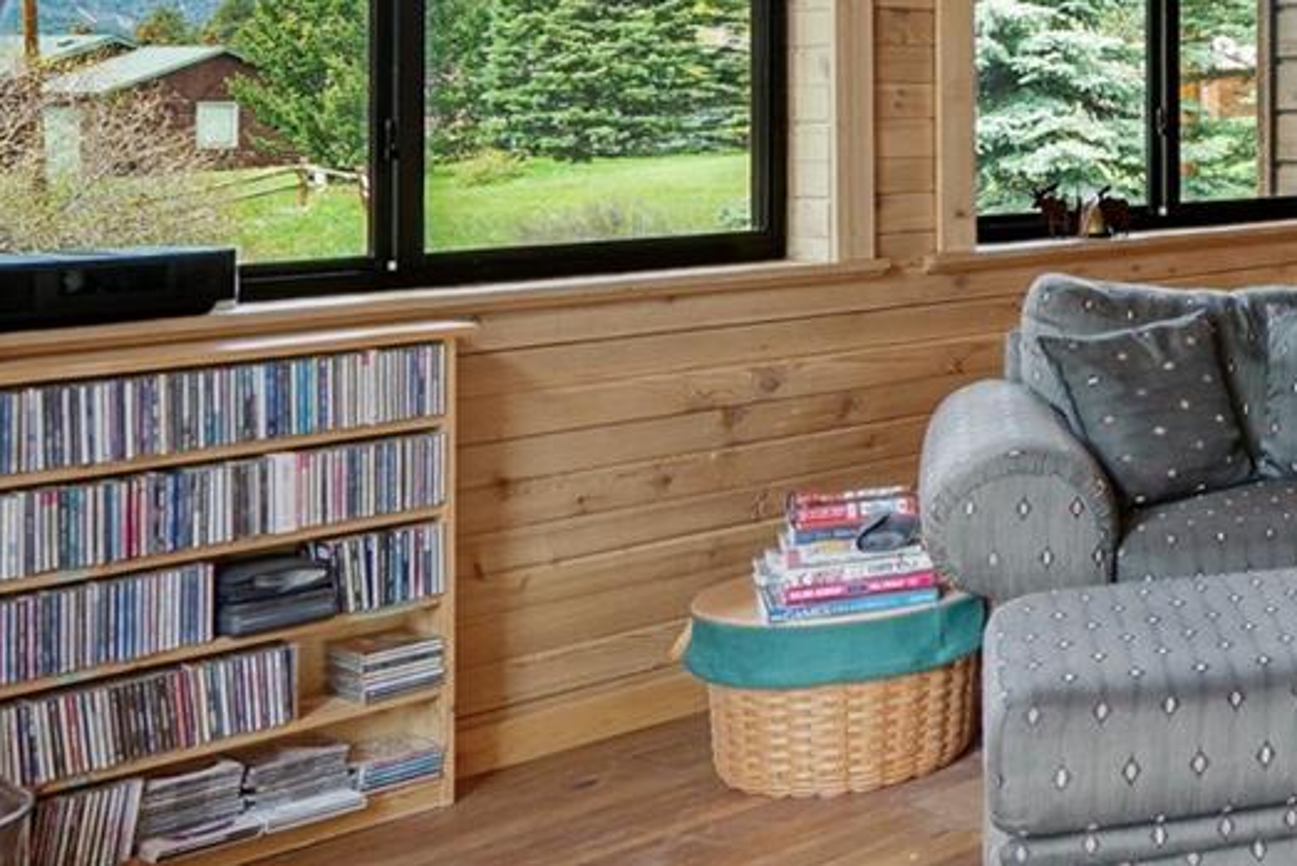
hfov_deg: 28.8
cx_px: 1803
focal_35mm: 52
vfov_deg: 25.2
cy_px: 89
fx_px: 1874
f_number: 8
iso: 400
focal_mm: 17
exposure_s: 1/40
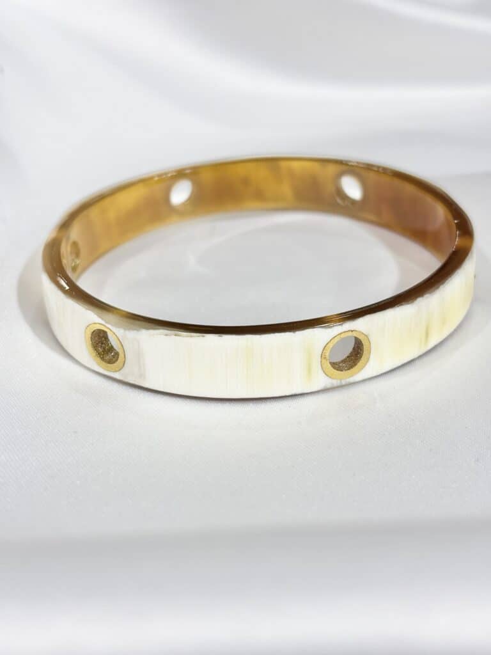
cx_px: 246
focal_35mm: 52
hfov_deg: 28.0
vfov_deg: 36.8
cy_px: 328
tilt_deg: -30.8
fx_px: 983
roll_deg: +6.4
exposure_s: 1/241
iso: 32
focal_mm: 5.96
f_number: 1.6
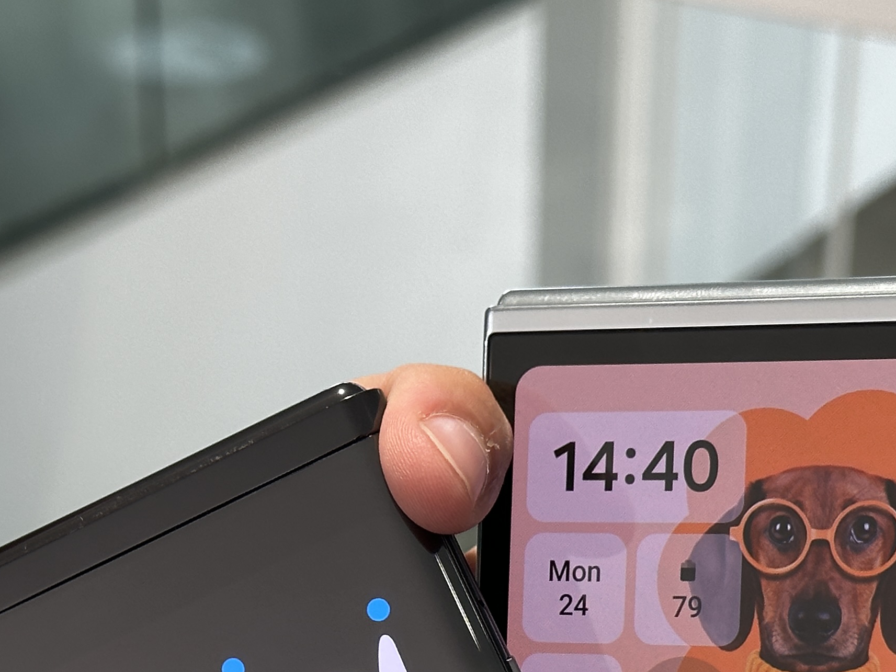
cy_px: 723
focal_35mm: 113
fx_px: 2925
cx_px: 482
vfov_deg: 12.9
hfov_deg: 17.4
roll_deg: -0.7
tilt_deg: -31.1
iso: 80
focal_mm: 6.86
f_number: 1.78
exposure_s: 1/120
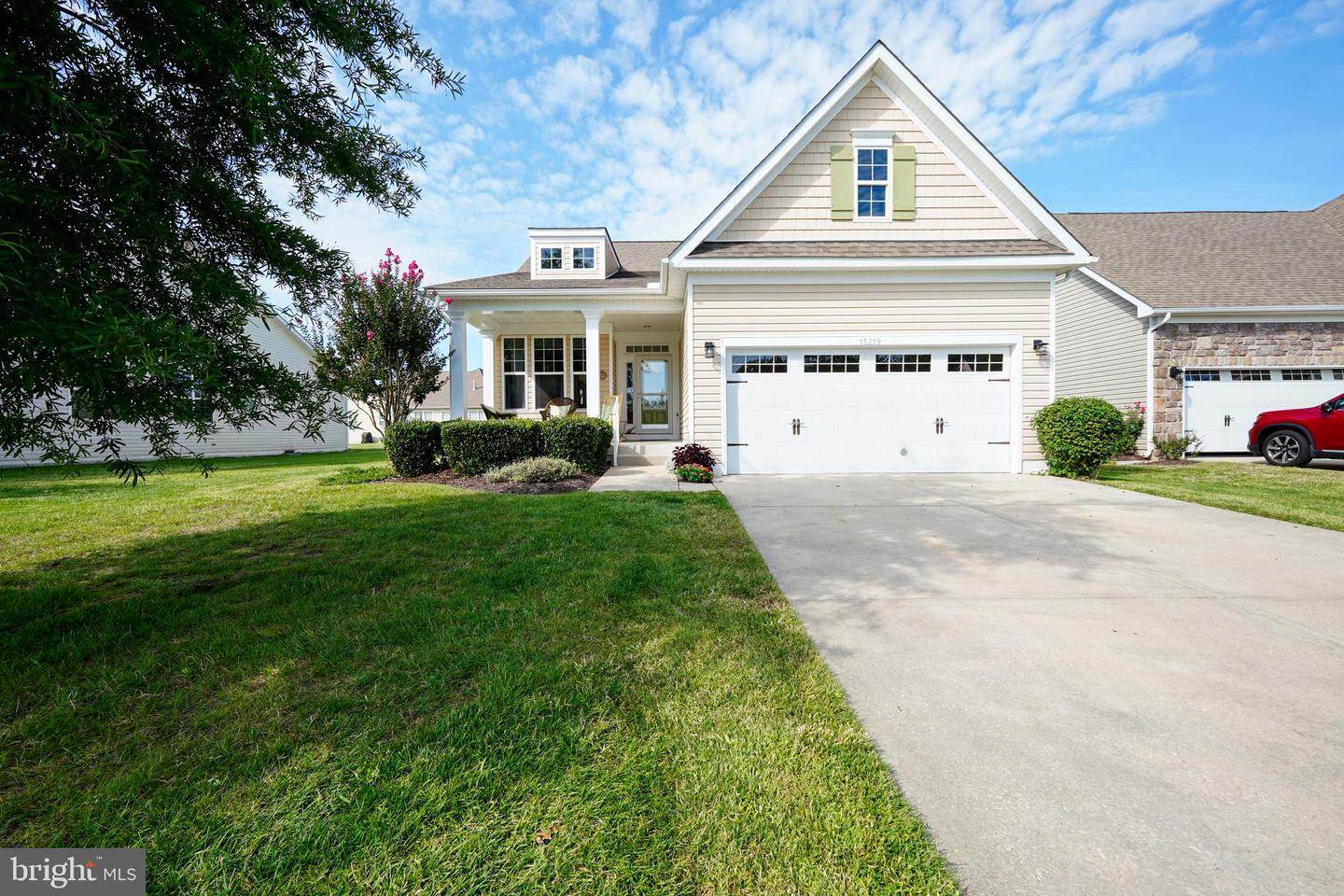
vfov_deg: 77.3
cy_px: 448
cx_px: 672
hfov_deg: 100.4
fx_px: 560
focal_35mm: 15
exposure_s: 1/200
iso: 125
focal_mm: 10
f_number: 7.1
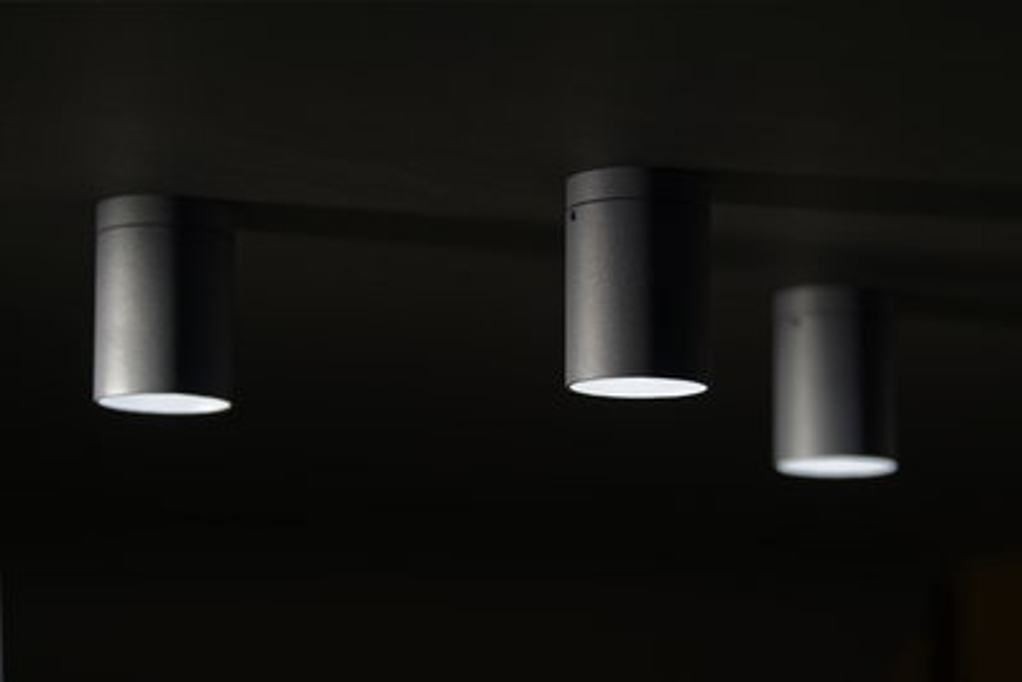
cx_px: 511
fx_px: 2698
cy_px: 341
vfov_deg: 14.4
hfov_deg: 21.5
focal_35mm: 95
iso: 31
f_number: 3.5
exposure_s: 1/2
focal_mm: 95
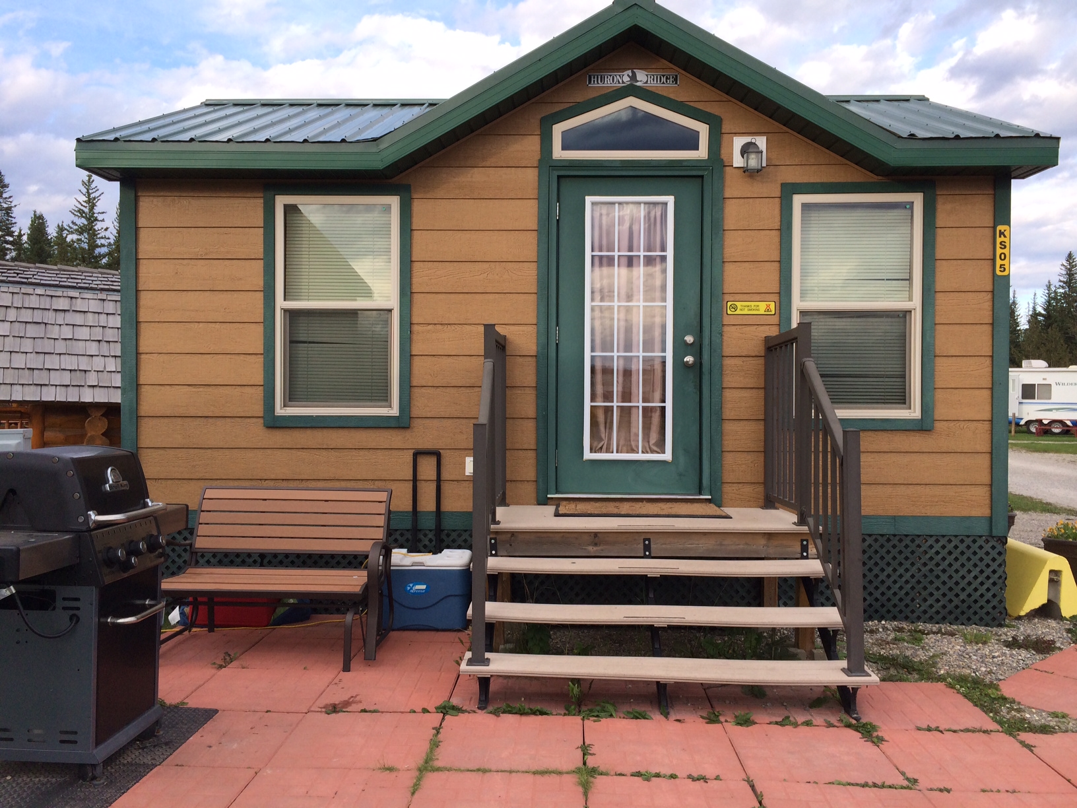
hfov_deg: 60.0
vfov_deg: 46.8
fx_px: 933
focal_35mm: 30
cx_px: 538
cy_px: 404
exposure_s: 1/533
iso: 40
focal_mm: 4.12
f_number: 2.2
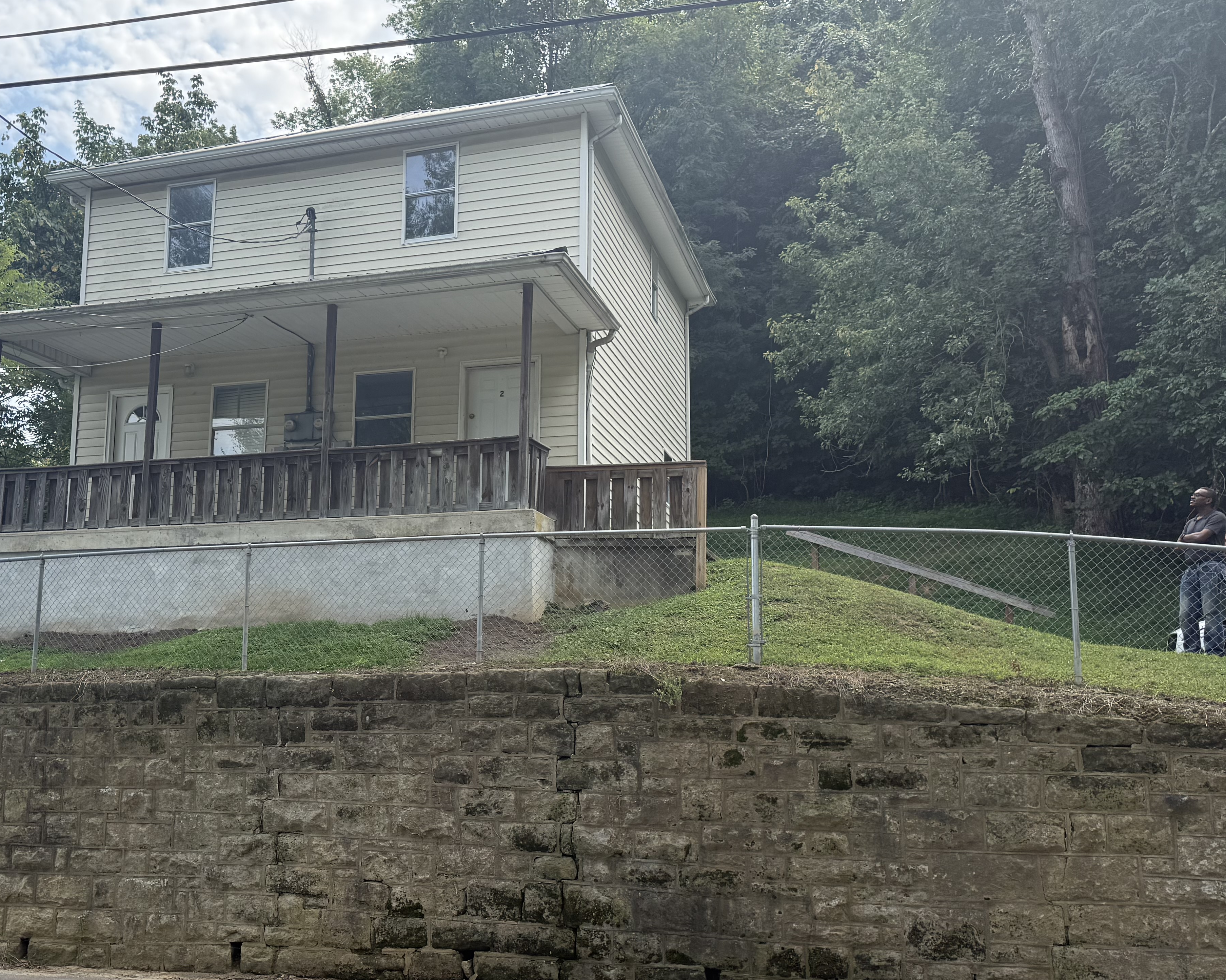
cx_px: 389
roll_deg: -2.5
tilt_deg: +10.9
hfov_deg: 48.1
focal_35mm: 37
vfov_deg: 40.1
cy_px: 529
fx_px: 1343
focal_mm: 6.76
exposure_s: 1/1585
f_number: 1.78
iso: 80
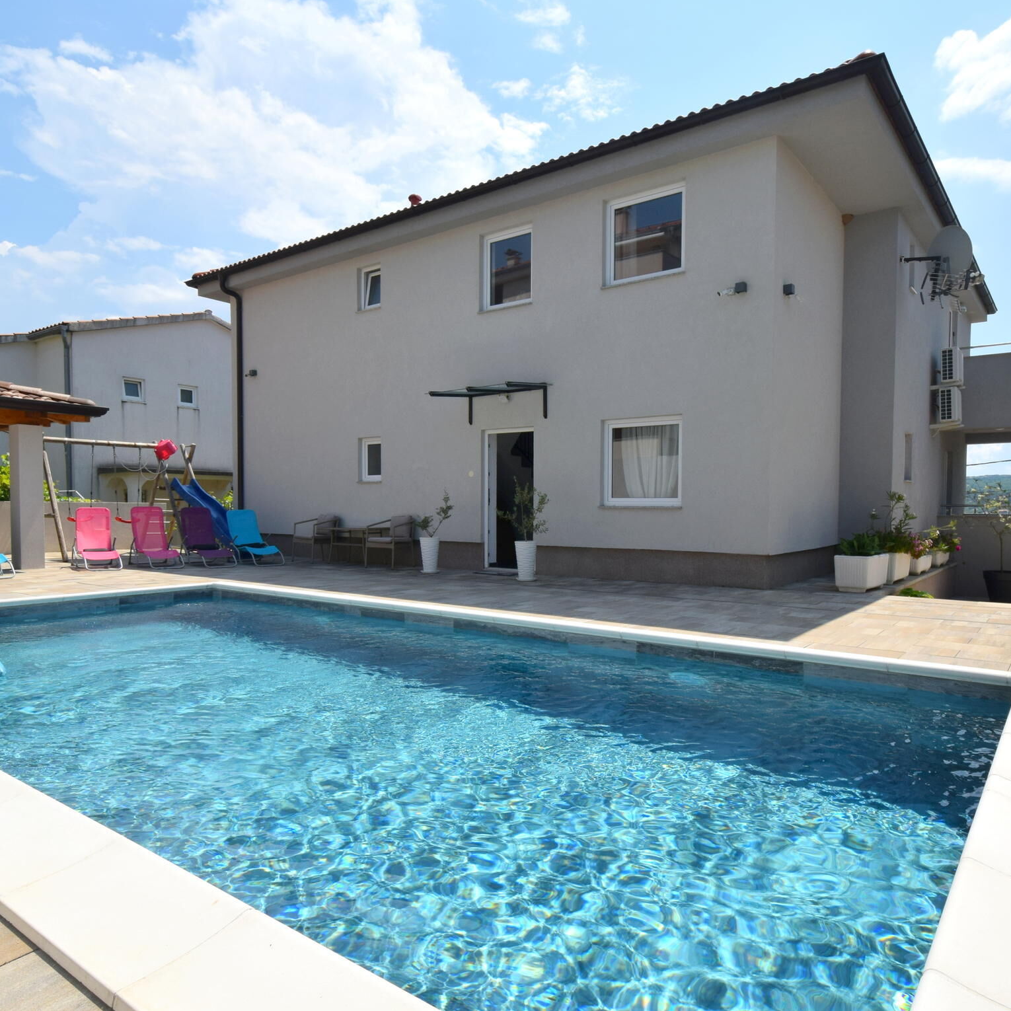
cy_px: 511
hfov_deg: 74.8
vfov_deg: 74.8
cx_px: 507
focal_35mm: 20
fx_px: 661
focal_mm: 10
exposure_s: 1/500
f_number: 11
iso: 200
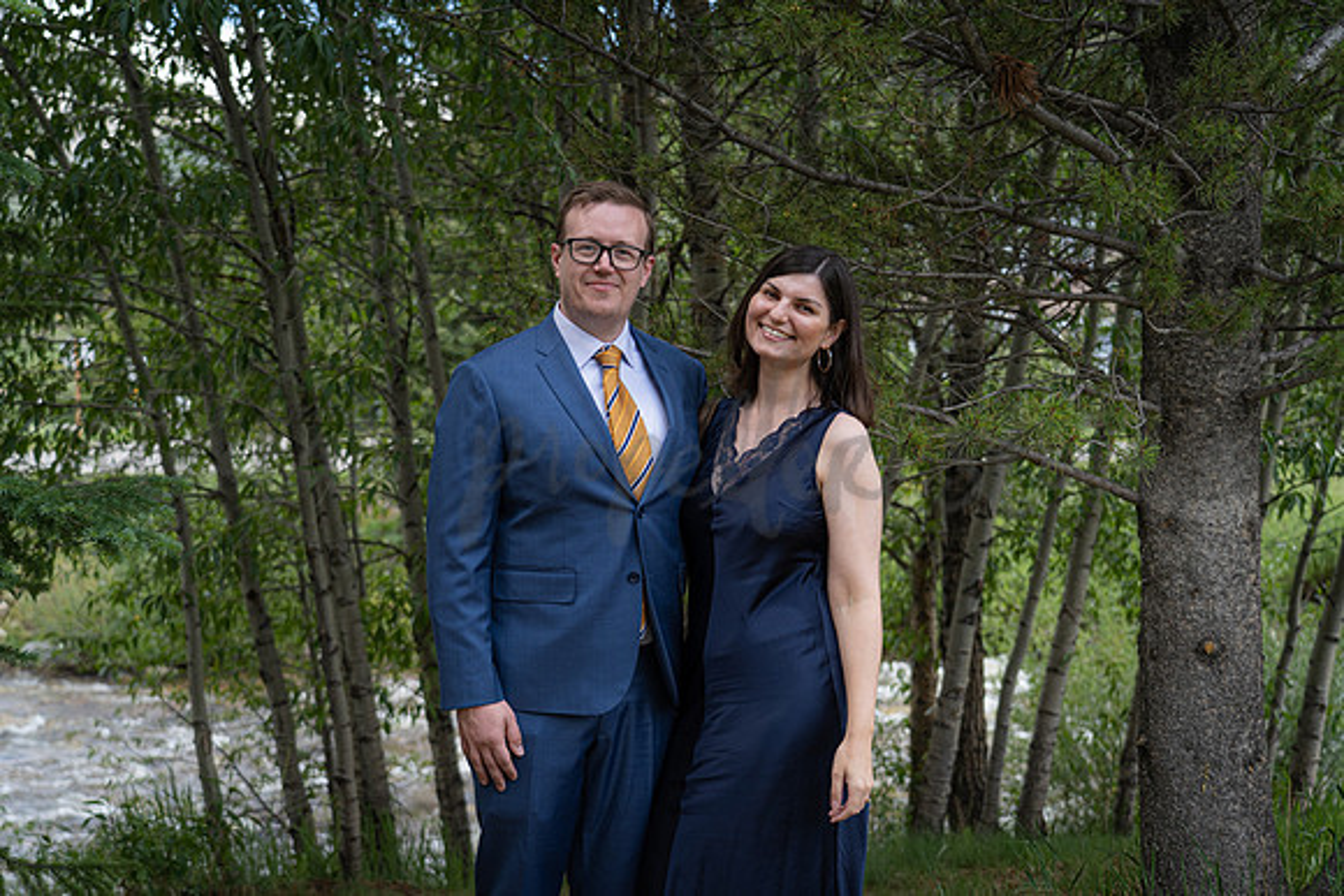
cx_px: 672
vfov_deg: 27.0
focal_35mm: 50
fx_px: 1867
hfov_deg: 39.6
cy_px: 448
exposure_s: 1/800
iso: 400
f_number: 4
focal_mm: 50
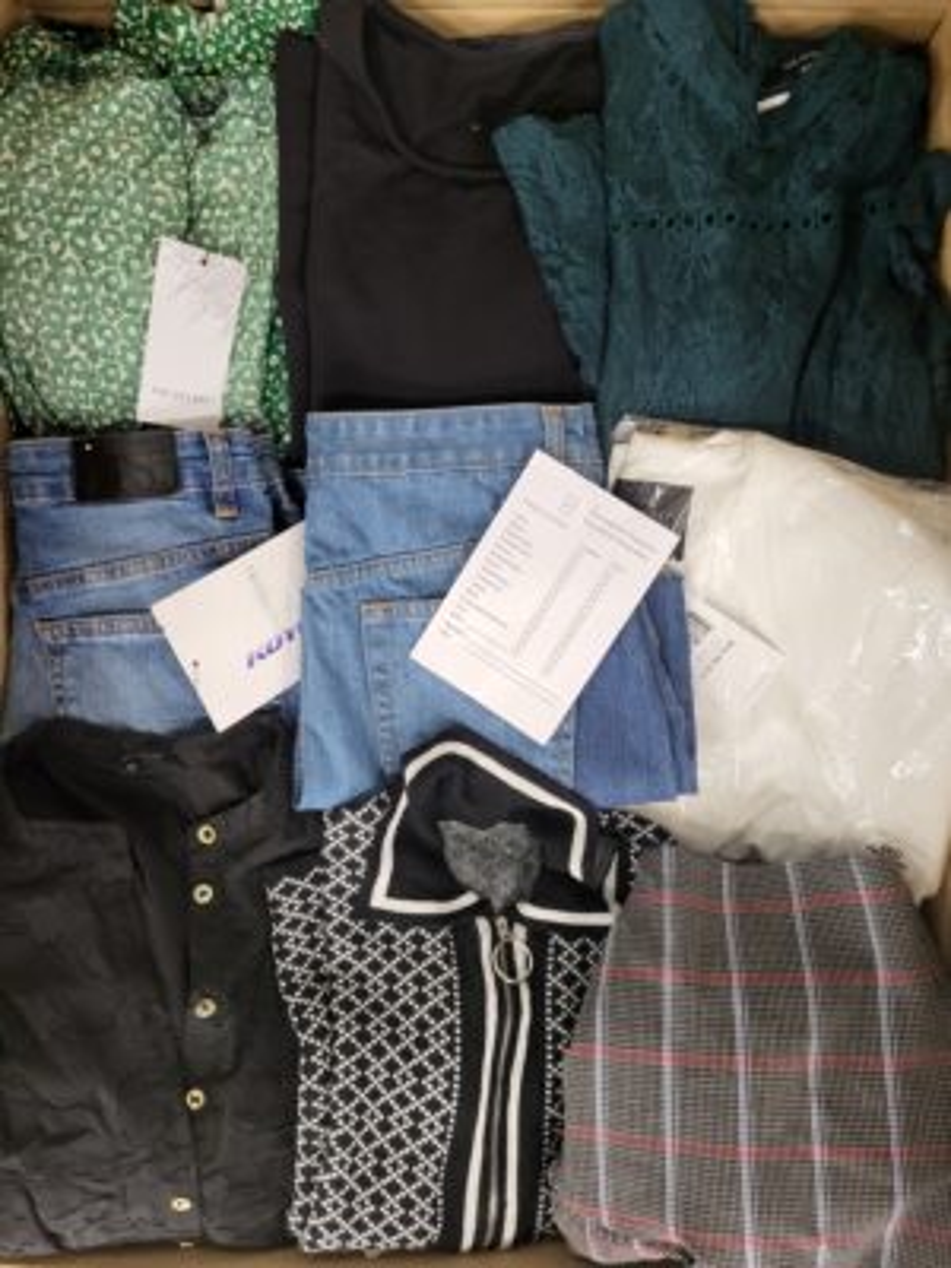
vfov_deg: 67.3
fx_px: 952
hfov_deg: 53.1
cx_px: 476
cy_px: 634
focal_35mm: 26
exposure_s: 1/50
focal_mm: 5.4
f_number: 1.8
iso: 400
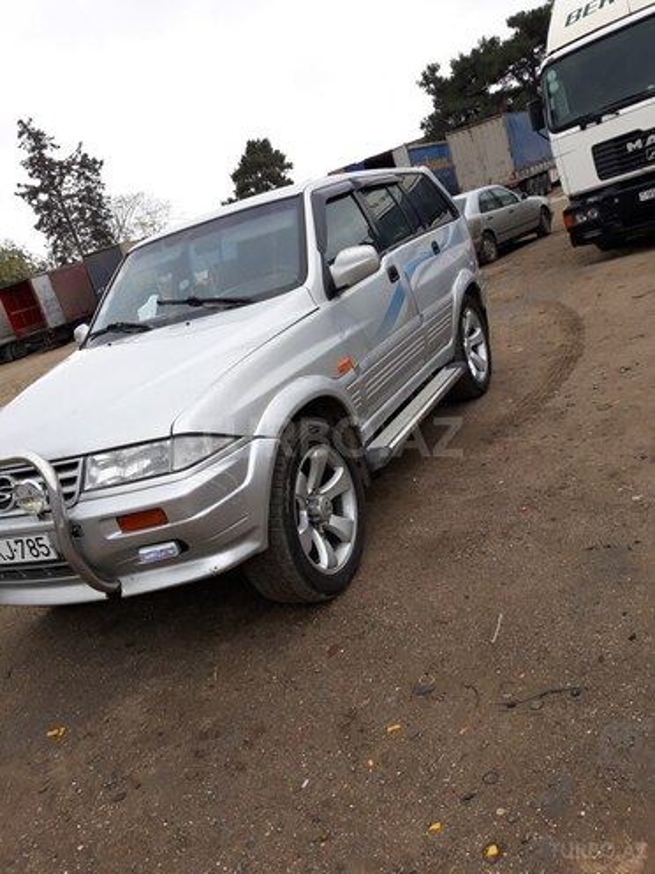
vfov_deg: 65.3
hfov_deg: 51.4
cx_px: 328
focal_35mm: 27
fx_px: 681
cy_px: 437
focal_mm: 3.71
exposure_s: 1/135
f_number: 1.7
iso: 40
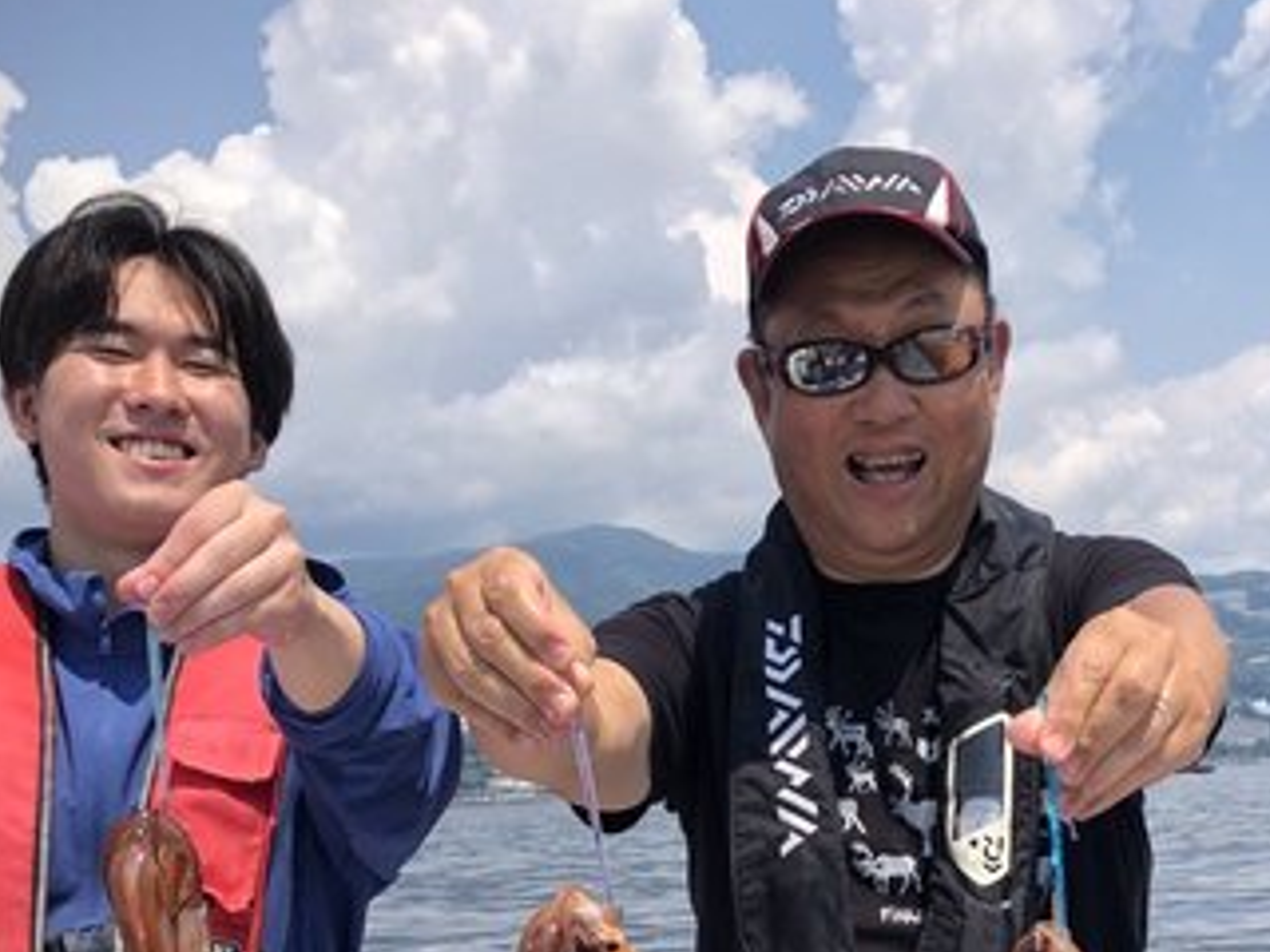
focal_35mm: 56
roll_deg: +2.2
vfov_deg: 25.0
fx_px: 2055
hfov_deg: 34.0
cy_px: 928
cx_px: 857
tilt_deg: -4.5
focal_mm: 3.99
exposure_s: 1/1656
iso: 20
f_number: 1.8
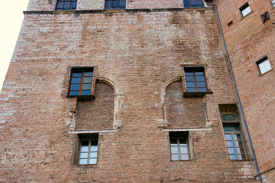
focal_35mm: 46
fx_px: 355
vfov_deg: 28.9
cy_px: 92
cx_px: 138
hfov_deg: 42.4
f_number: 13
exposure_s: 1/180
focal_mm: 31
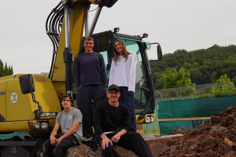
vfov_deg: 22.0
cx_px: 65
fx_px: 405
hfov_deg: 32.0
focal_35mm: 62
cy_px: 93
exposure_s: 1/250
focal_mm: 27
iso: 160
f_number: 4.5
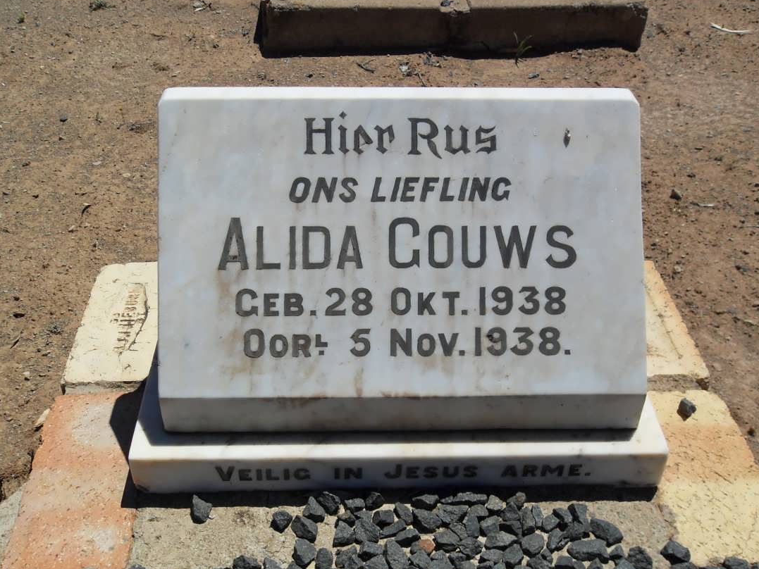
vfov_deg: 36.8
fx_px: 855
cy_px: 306
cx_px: 376
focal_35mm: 39
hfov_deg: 47.9
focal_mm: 6.3
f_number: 8.2
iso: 80
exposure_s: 1/350
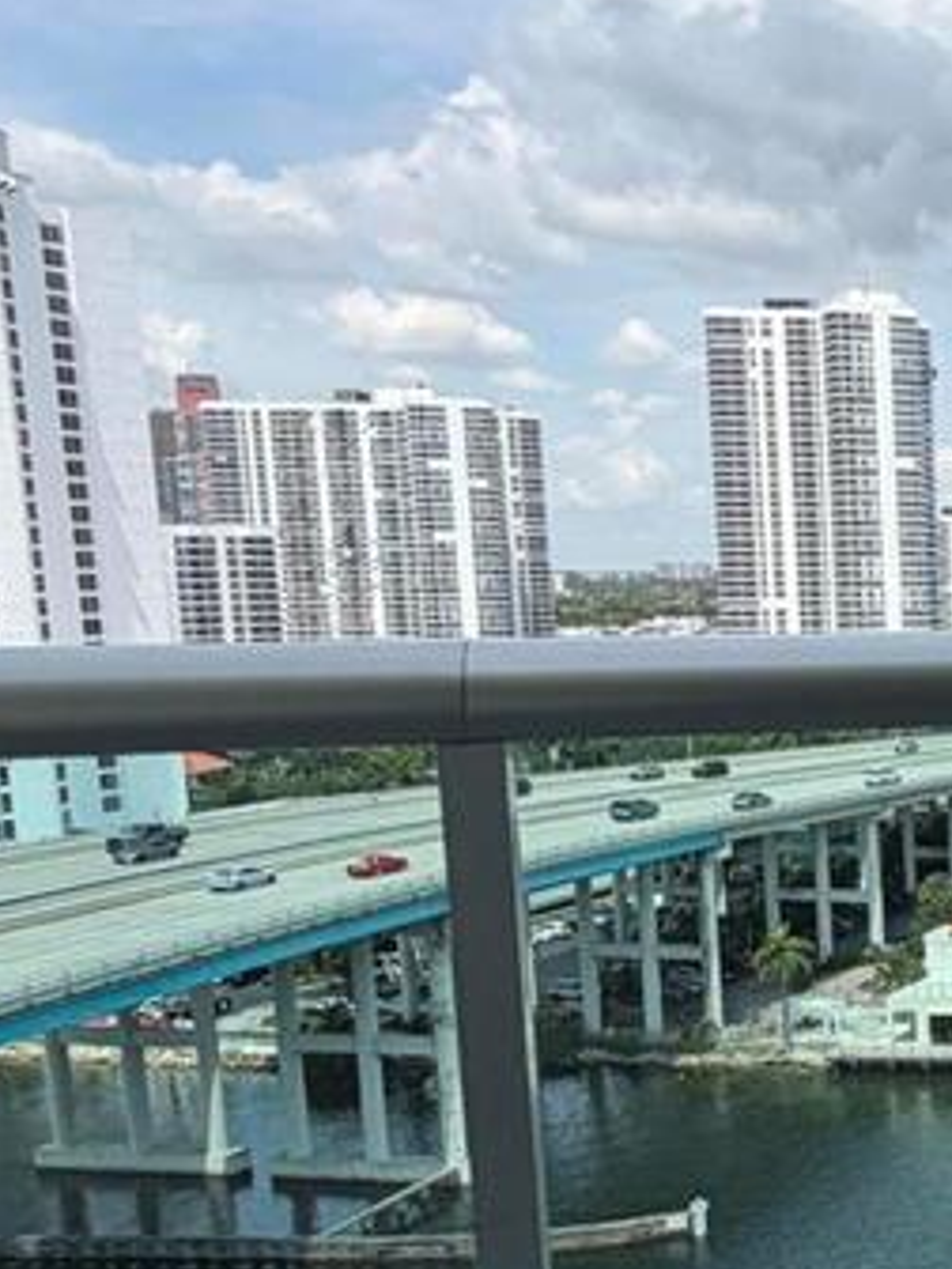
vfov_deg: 37.8
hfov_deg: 23.5
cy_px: 842
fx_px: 1833
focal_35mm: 50
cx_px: 1413
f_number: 2.2
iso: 20
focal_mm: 2.22
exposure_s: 1/770
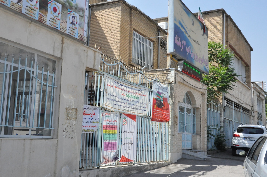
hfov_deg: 43.6
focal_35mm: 45
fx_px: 333
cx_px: 134
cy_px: 88
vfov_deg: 29.8
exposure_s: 1/1000
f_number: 16
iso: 2500
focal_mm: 30
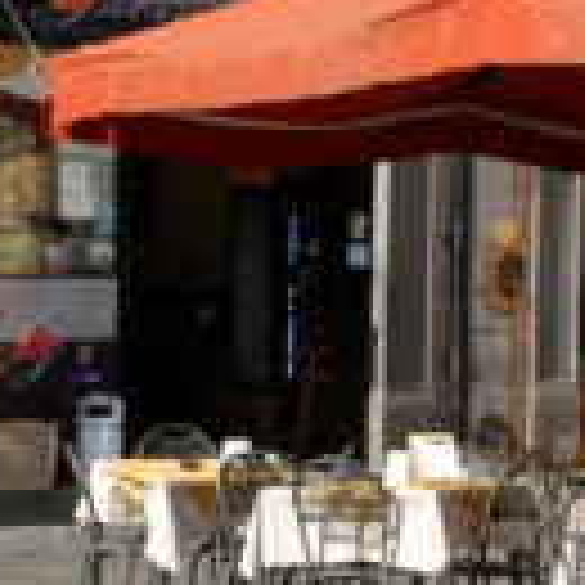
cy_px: 380
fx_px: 2536
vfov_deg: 13.1
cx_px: 909
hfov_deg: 12.4
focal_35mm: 133
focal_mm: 27
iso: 100
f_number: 11
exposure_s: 1/60
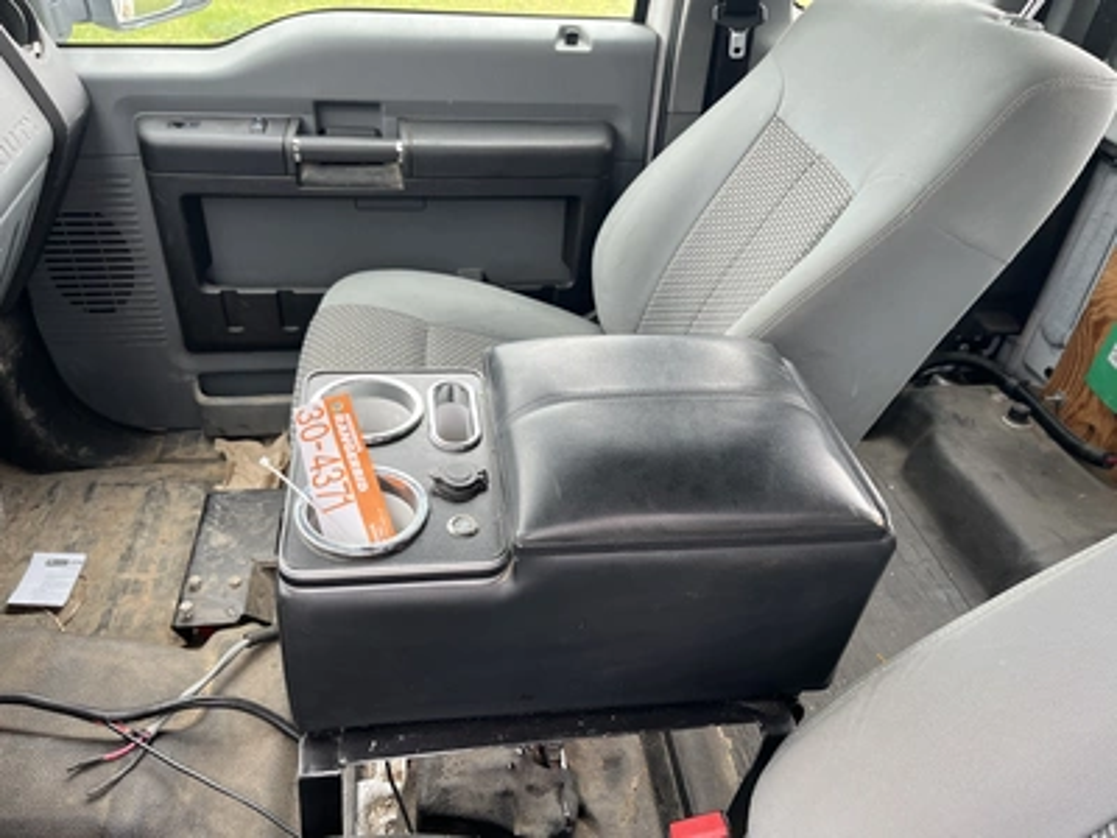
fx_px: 839
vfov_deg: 53.1
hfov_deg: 67.3
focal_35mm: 26
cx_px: 558
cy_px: 419
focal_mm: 5.1
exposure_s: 1/121
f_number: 1.6
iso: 80
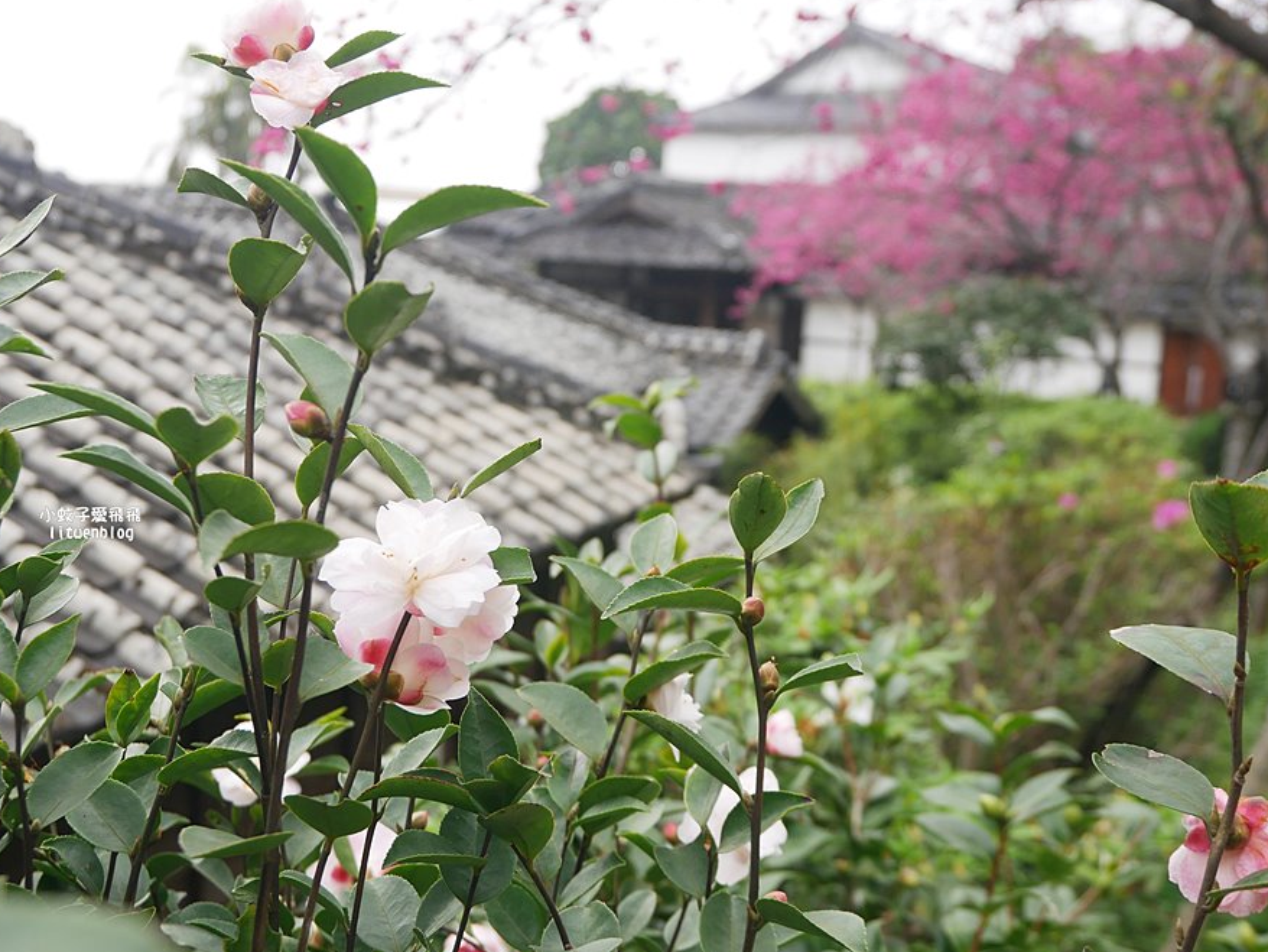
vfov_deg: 35.2
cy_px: 476
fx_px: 1502
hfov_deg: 45.7
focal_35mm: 41
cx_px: 562
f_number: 4.2
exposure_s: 1/500
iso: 200
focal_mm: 18
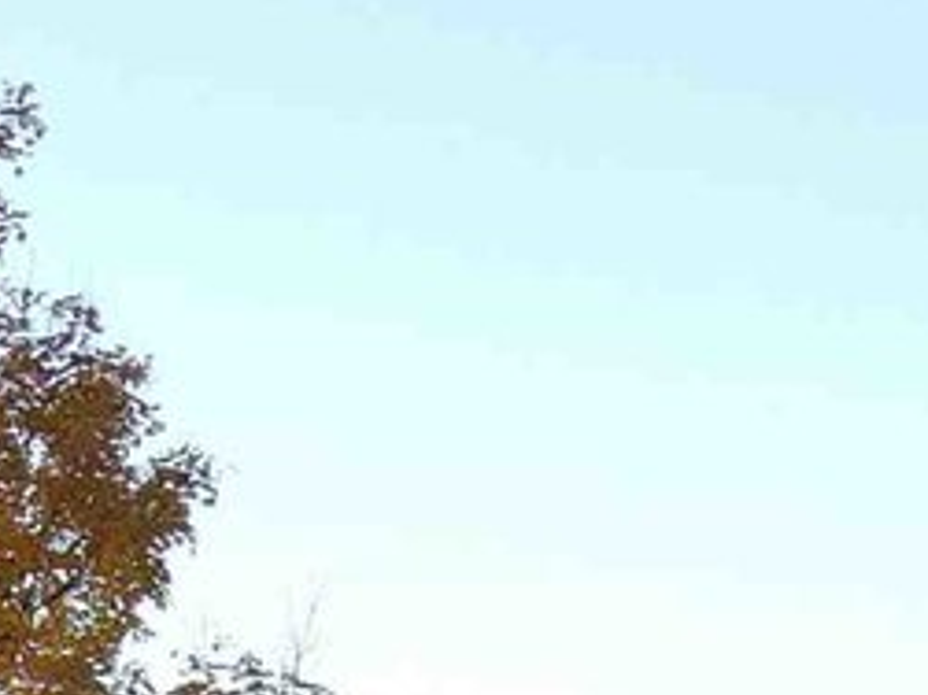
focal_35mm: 153
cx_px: 1013
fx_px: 4100
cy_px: 2033
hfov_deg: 12.7
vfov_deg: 8.3
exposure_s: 1/200
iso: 100
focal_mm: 4.5
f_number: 2.8
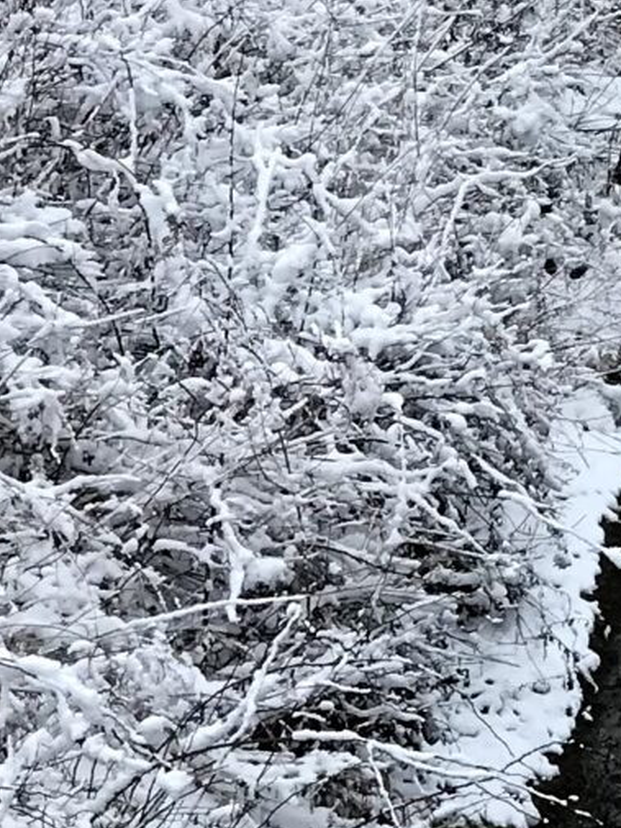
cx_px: 1271
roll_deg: +0.0
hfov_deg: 9.7
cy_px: 25
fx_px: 3395
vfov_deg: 13.7
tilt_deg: -17.3
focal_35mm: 142
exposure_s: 1/887
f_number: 1.8
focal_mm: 3.99
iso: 20
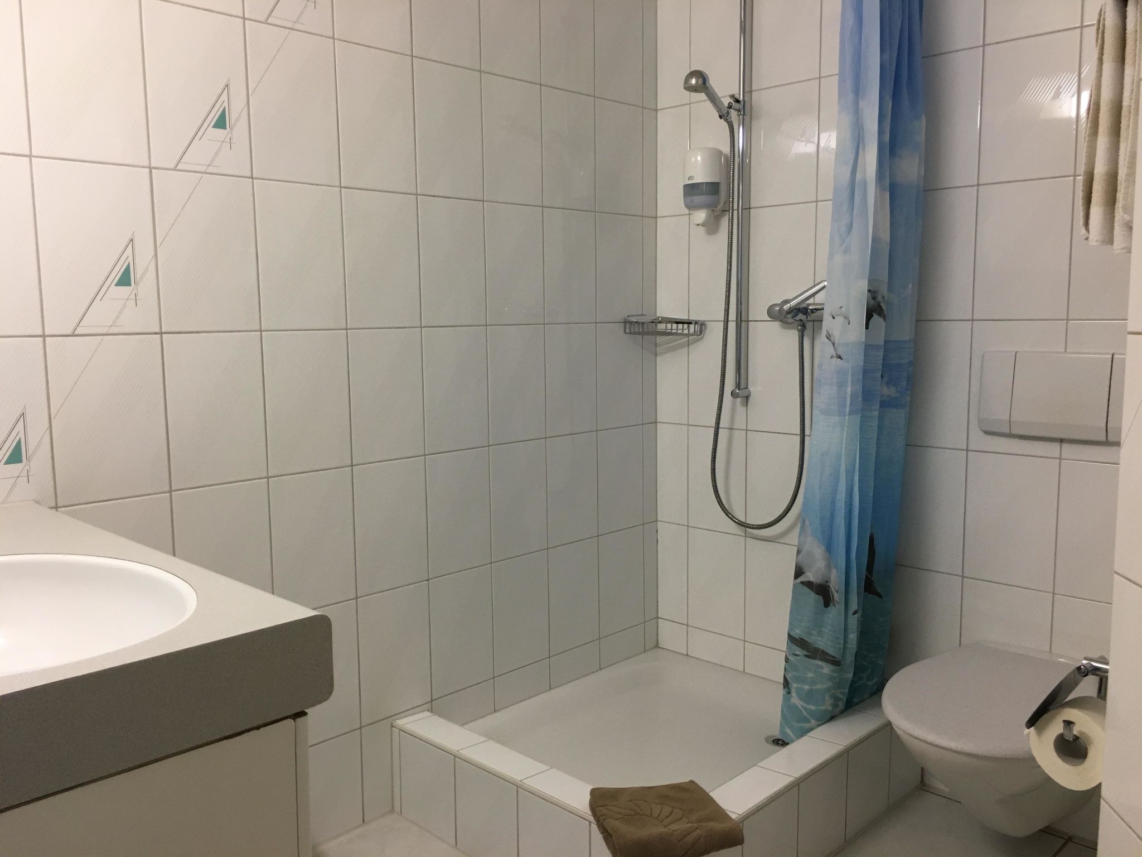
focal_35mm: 29
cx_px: 571
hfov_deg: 61.7
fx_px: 957
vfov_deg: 48.2
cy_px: 428
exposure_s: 1/33
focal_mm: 4.15
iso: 125
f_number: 2.2
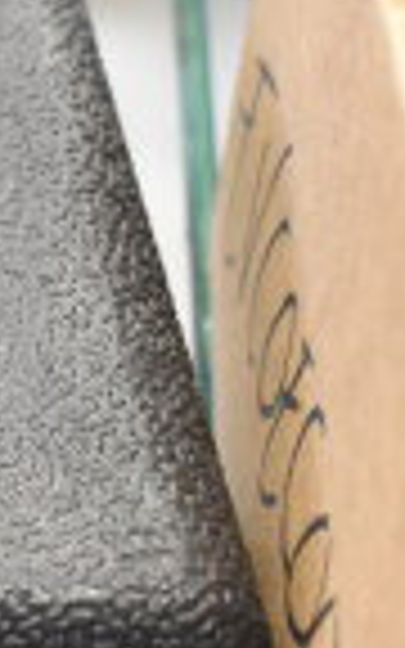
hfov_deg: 6.6
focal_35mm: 175
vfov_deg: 12.0
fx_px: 3093
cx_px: -958
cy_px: 340
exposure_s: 1/40
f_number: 4
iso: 1600
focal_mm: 27
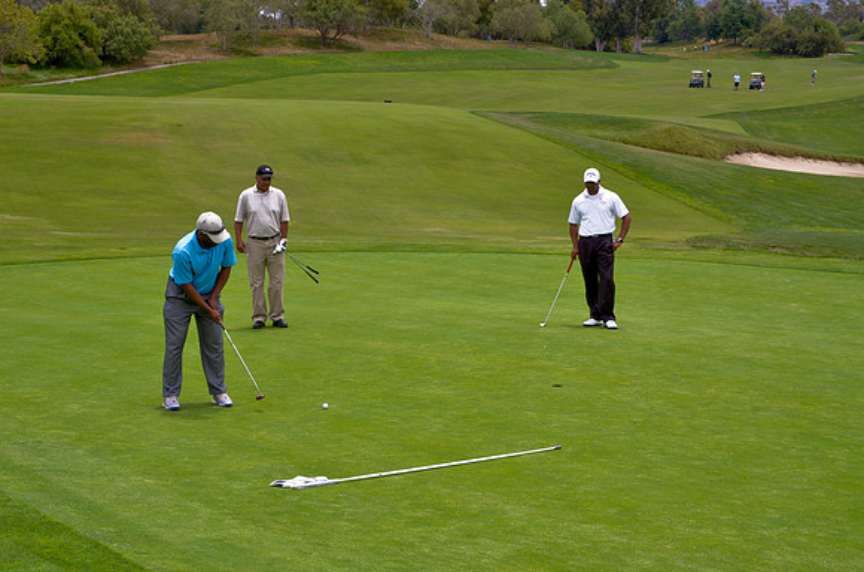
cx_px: 432
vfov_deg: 18.1
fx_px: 1796
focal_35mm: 75
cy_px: 286
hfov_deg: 27.0
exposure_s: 1/200
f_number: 11
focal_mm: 50
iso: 200
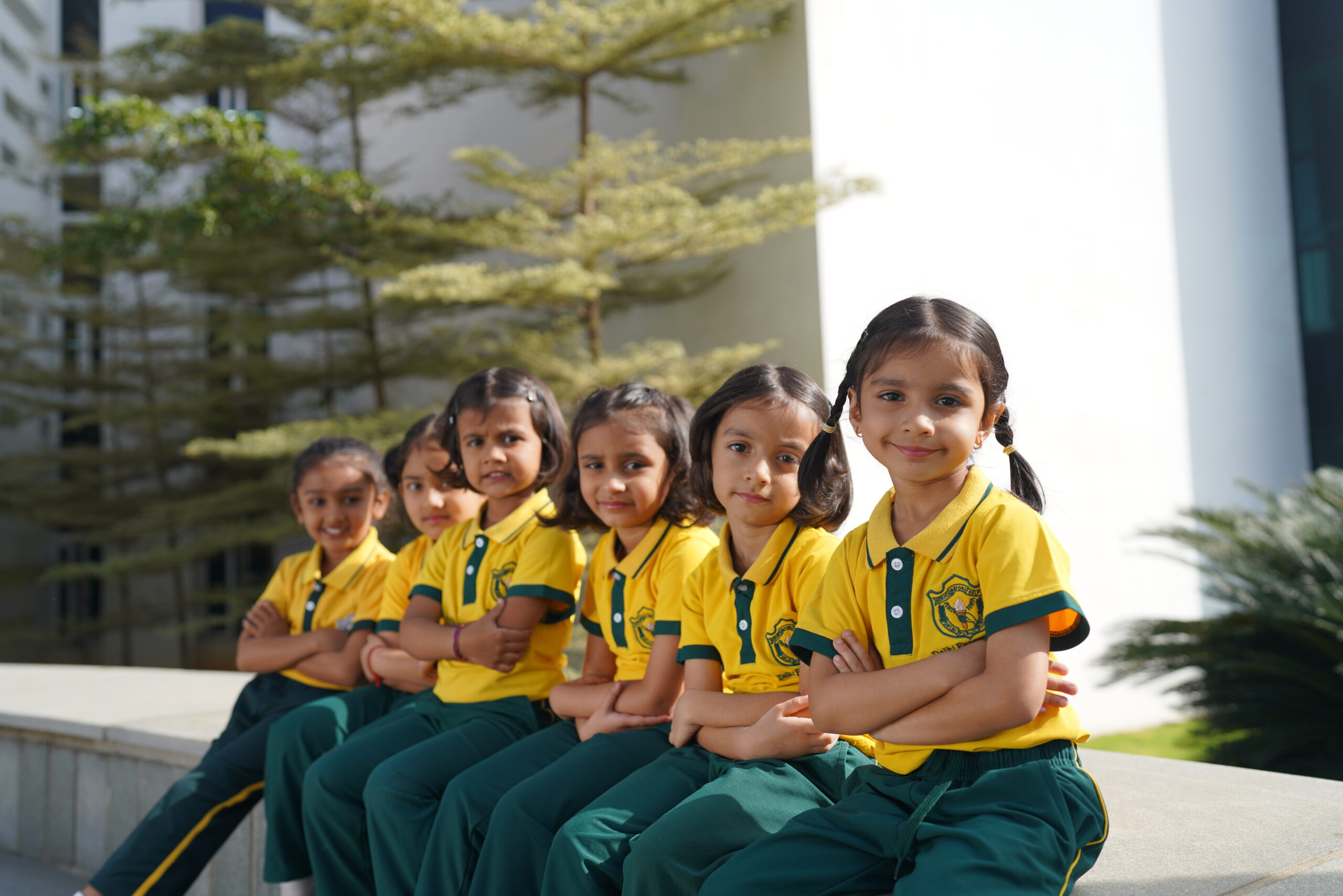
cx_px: 672
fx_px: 1306
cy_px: 448
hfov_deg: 54.4
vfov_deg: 37.9
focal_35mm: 35
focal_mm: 35
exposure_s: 1/1250
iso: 125
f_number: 2.8
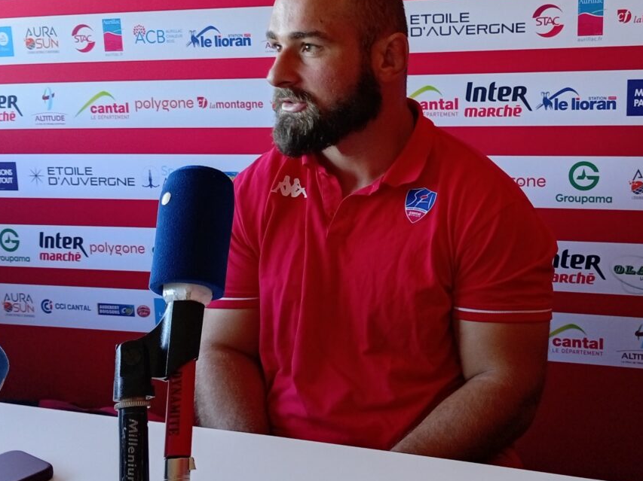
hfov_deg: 59.9
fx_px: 557
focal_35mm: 30
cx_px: 355
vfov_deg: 46.5
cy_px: 196
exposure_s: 1/33.3
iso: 103
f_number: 1.8
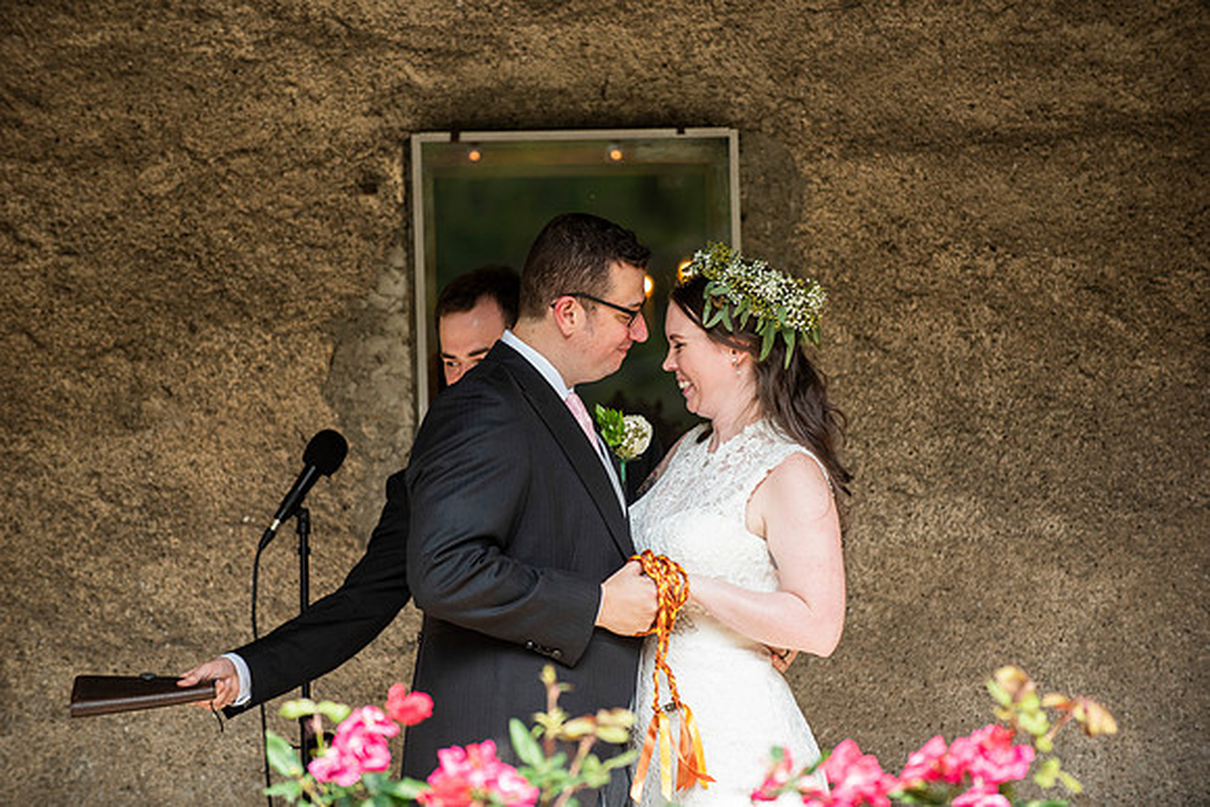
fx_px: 6723
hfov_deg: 10.3
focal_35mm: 200
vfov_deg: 6.9
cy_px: 404
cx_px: 605
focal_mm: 200
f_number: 3.5
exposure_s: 1/640
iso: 400
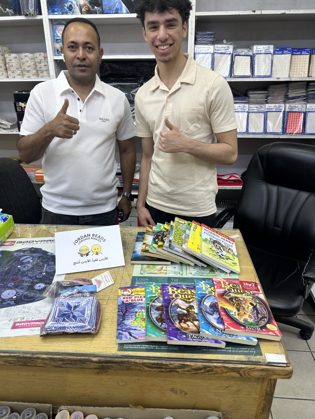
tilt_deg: -24.3
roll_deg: +0.4
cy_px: 210
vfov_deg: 67.3
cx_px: 158
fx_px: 315
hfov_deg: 53.1
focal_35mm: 26
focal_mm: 5.7
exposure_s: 1/100
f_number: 1.5
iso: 64
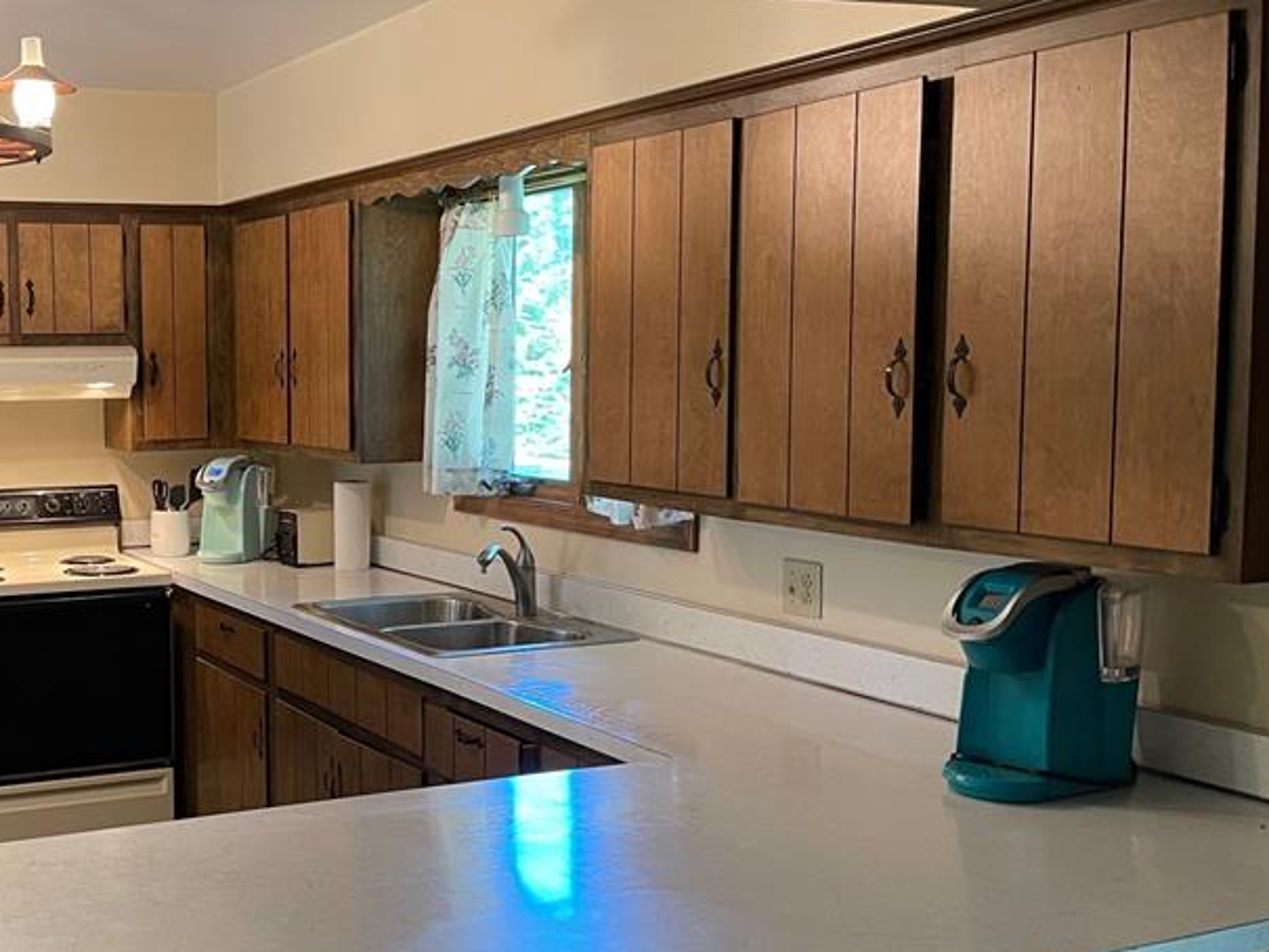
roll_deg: +0.3
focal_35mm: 44
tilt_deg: -5.8
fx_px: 1613
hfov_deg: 41.0
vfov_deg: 32.9
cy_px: 499
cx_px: 237
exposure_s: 1/60
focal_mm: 5.1
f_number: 1.6
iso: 320
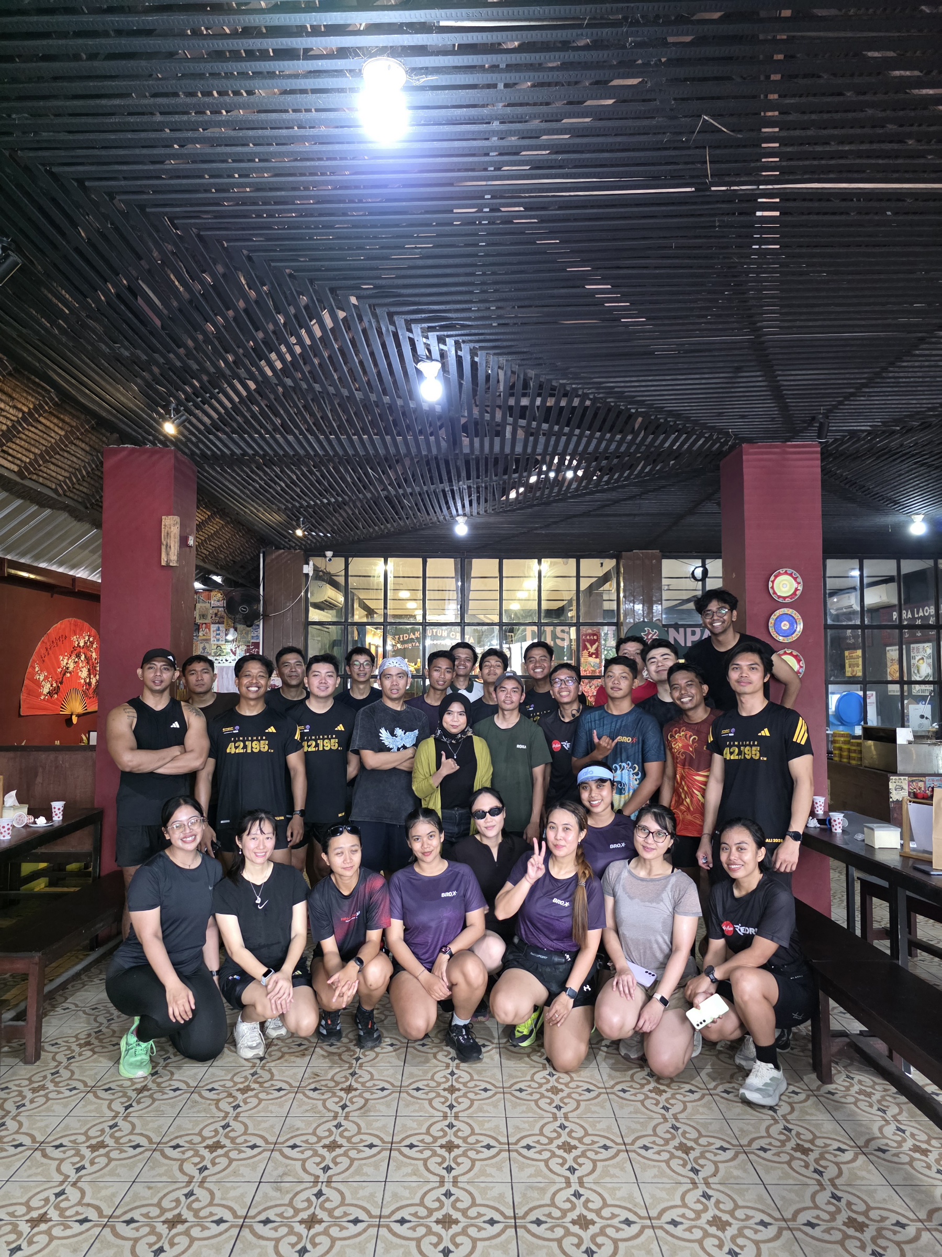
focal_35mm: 23
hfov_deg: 58.9
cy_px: 628
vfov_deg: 73.9
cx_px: 471
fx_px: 835
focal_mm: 6.3
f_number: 1.7
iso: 1600
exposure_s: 1/101
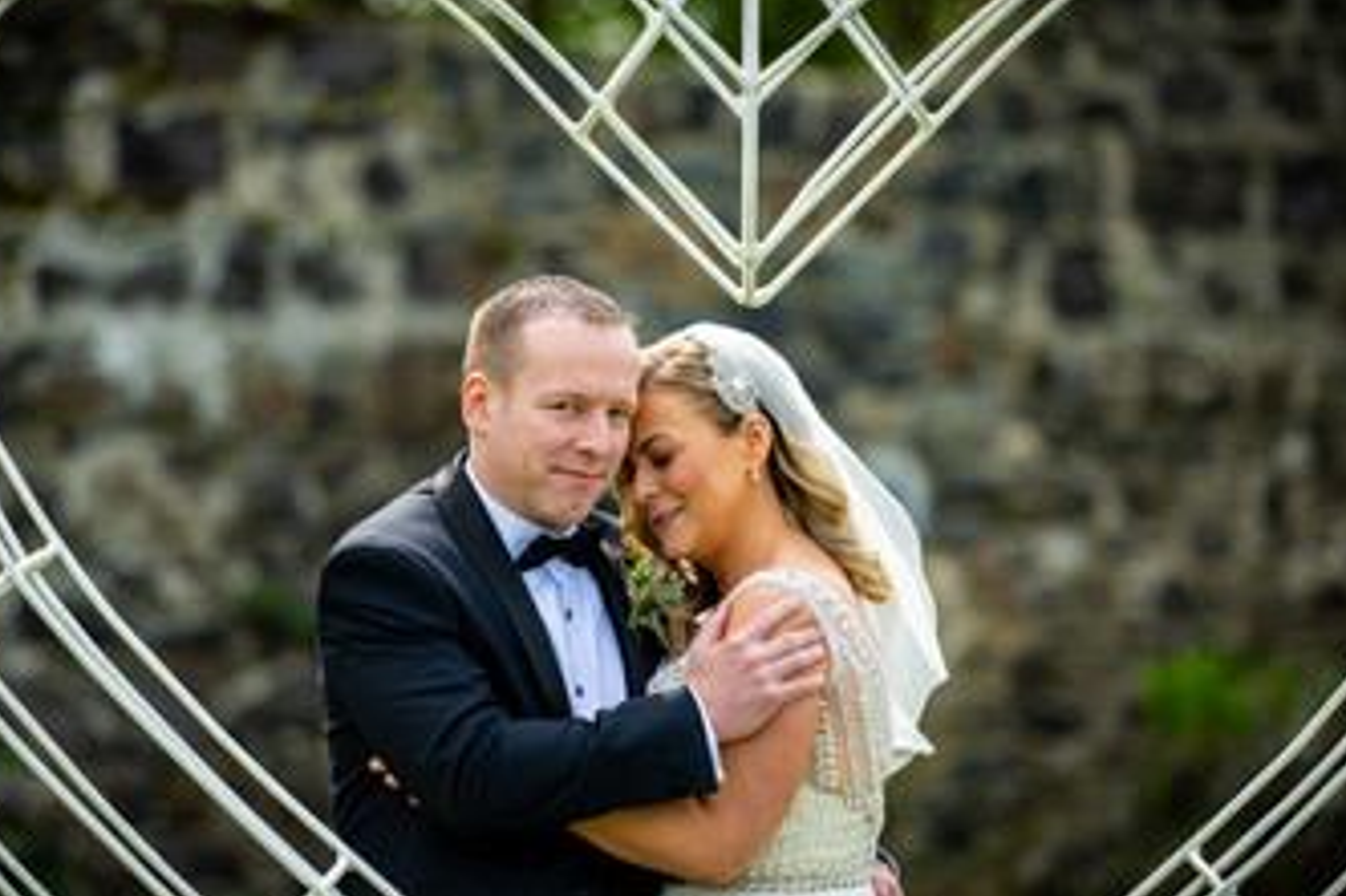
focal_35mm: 217
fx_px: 8109
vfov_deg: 6.3
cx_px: 620
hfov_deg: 9.5
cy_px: 497
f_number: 2.8
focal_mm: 180
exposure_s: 1/500
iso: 100
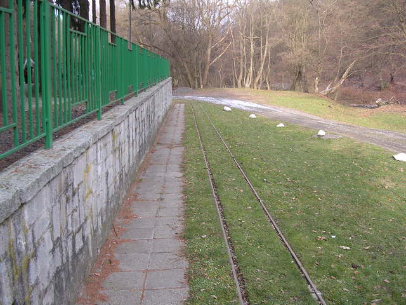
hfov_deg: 49.0
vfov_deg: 37.7
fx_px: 446
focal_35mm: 38
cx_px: 203
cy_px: 152
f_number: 2.8
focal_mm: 5.8
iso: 100
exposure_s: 1/124
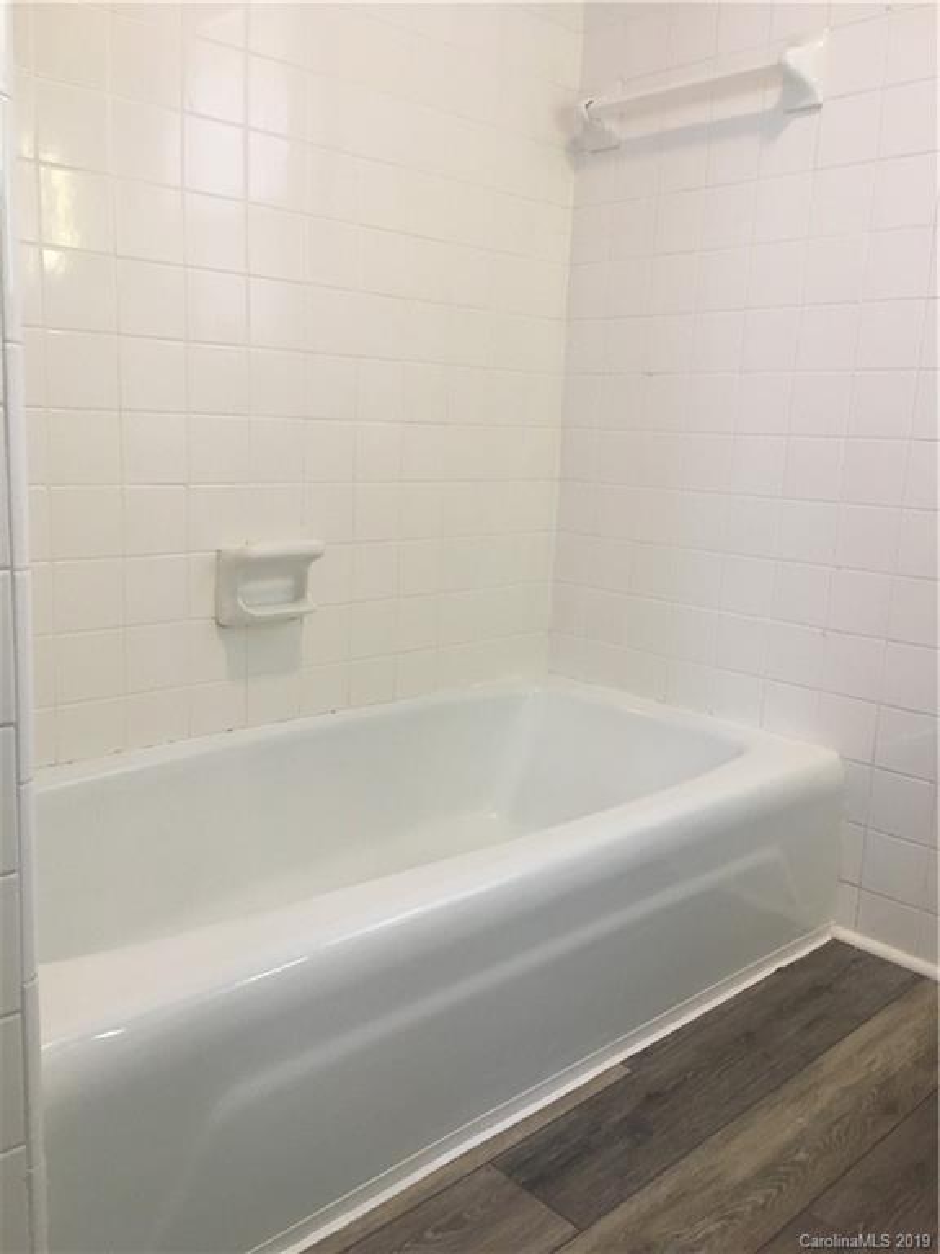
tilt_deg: -10.4
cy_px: 627
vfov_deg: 61.7
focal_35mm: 29
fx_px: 1050
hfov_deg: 48.2
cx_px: 470
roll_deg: -3.3
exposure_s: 1/30
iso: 100
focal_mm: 4.15
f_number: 2.2
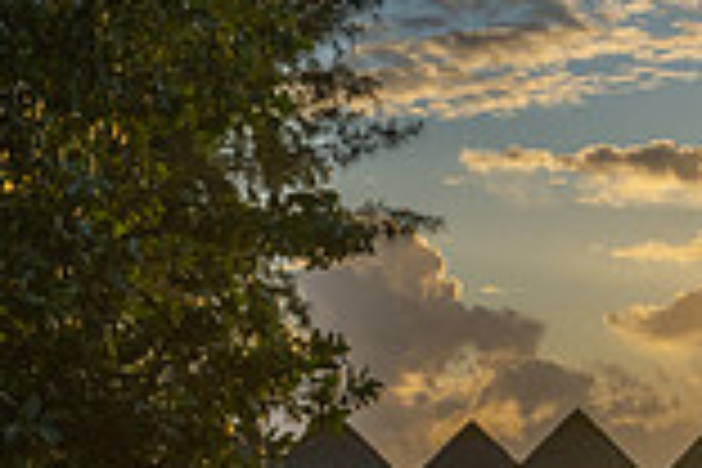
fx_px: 2301
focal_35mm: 118
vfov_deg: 11.2
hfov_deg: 16.7
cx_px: 828
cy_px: 677
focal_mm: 31
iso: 200
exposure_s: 1/400
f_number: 11
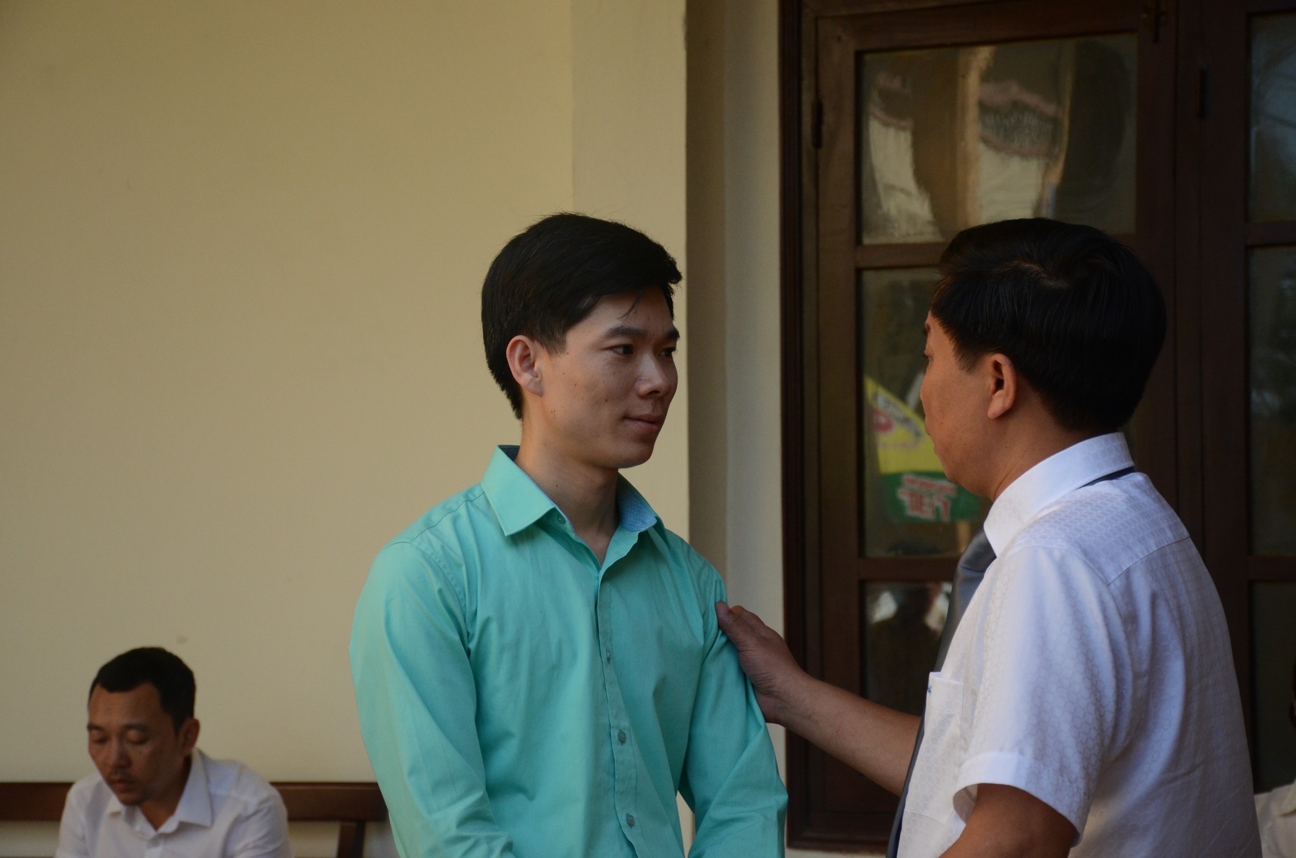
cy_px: 429
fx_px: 3341
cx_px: 648
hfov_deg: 22.0
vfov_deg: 14.6
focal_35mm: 93
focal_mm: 62
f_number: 5.6
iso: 1000
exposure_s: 1/1600
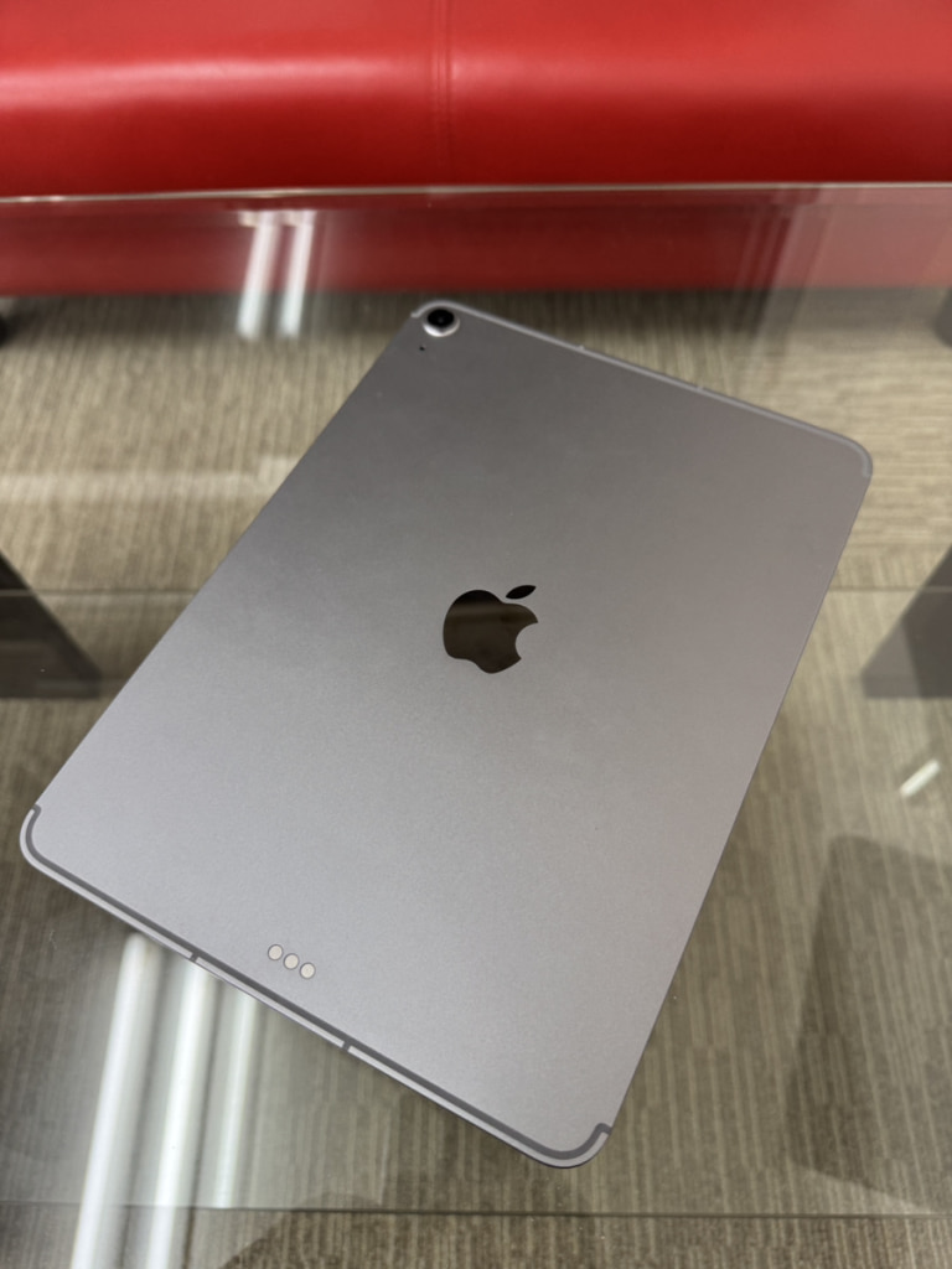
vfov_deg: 71.6
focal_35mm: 24
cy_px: 634
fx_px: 880
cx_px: 476
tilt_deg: -59.2
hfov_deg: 56.8
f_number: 1.78
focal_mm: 6.76
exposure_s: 1/60
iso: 125
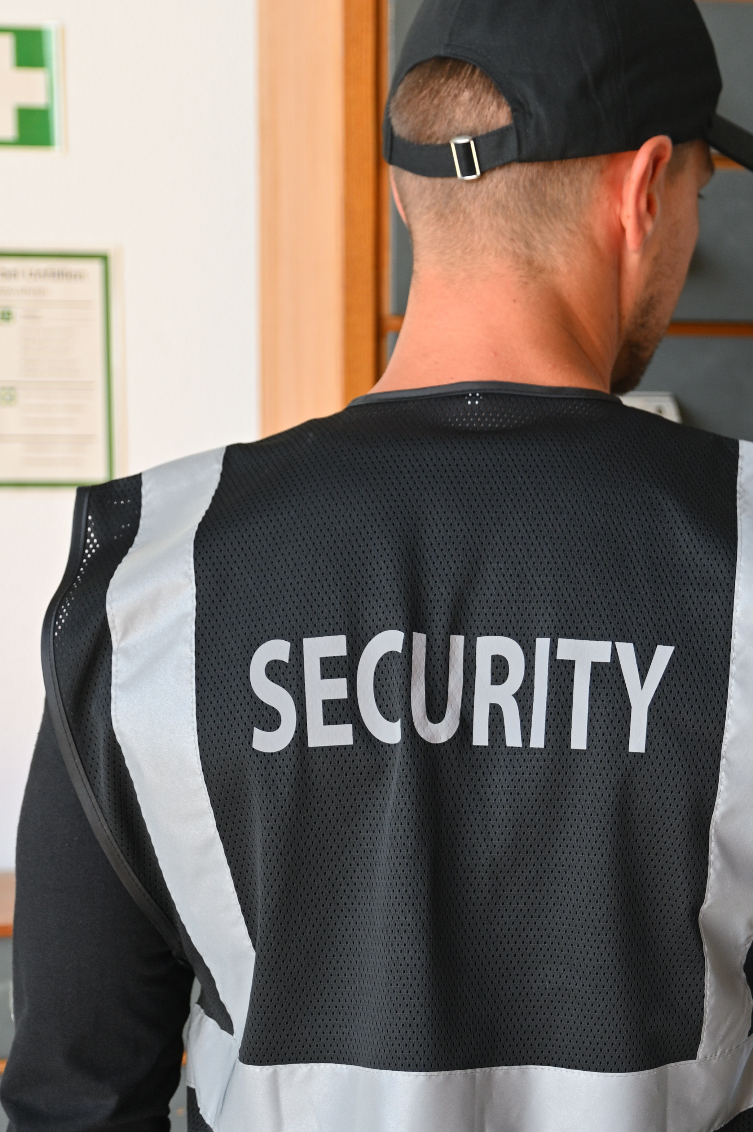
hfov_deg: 12.9
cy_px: 842
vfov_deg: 19.2
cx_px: 564
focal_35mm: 106
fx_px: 3330
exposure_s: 1/400
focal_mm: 55
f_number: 2.8
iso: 320
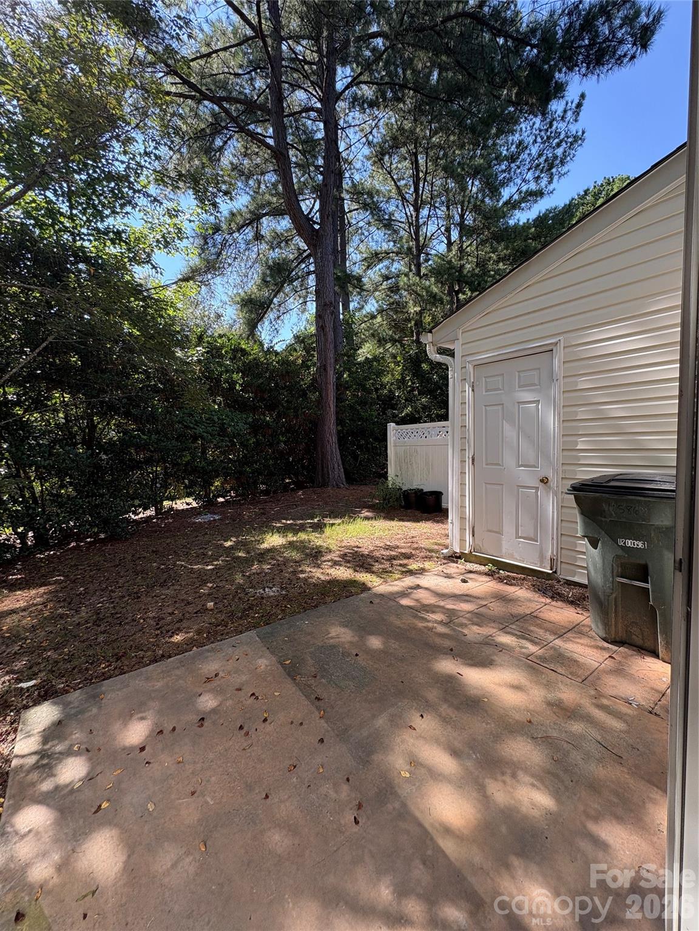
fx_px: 377
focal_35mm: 14
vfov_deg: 102.1
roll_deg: +0.9
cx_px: 350
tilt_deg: -4.0
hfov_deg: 85.7
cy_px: 466
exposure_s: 1/286
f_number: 2.2
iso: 64
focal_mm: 2.22
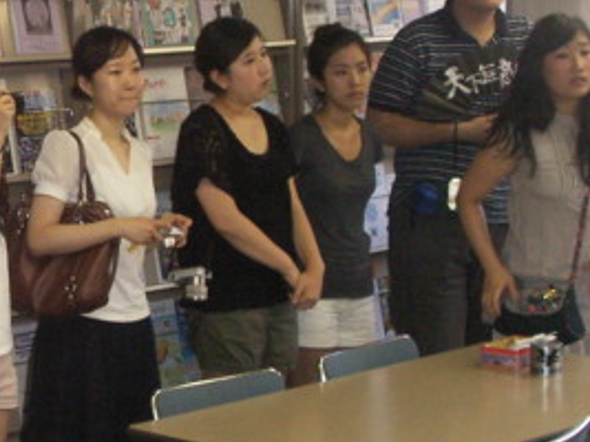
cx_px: -46
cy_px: 197
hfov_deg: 17.2
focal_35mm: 111
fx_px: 1891
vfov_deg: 13.3
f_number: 3.5
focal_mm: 7.7
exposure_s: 1/40
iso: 160
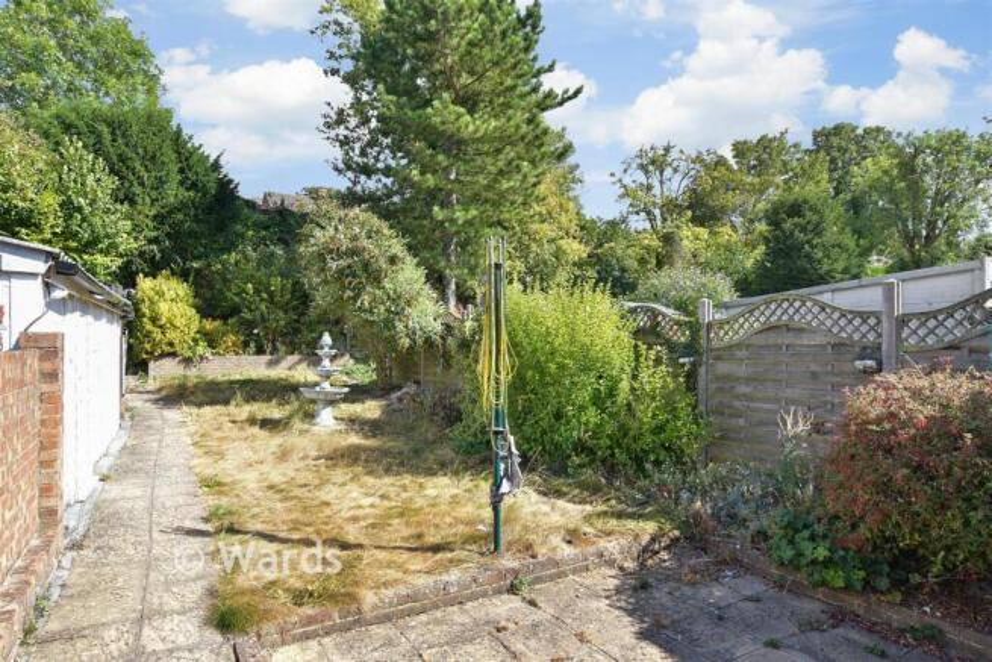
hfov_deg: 100.4
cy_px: 331
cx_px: 496
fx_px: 413
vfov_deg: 77.4
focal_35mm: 15
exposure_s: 1/125
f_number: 8
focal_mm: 10
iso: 160
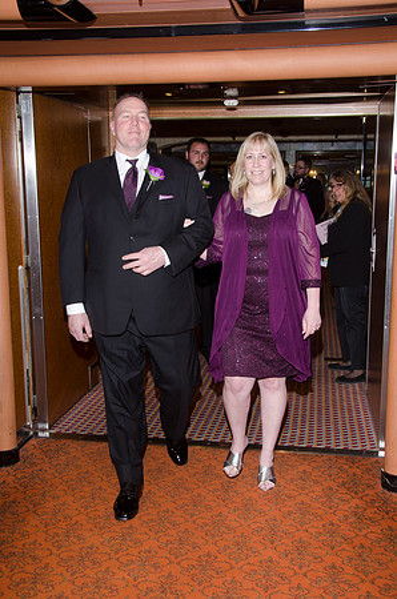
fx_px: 698
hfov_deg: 31.8
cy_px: 300
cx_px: 198
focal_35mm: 42
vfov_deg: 46.5
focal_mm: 28
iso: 400
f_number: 5.6
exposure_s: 1/60
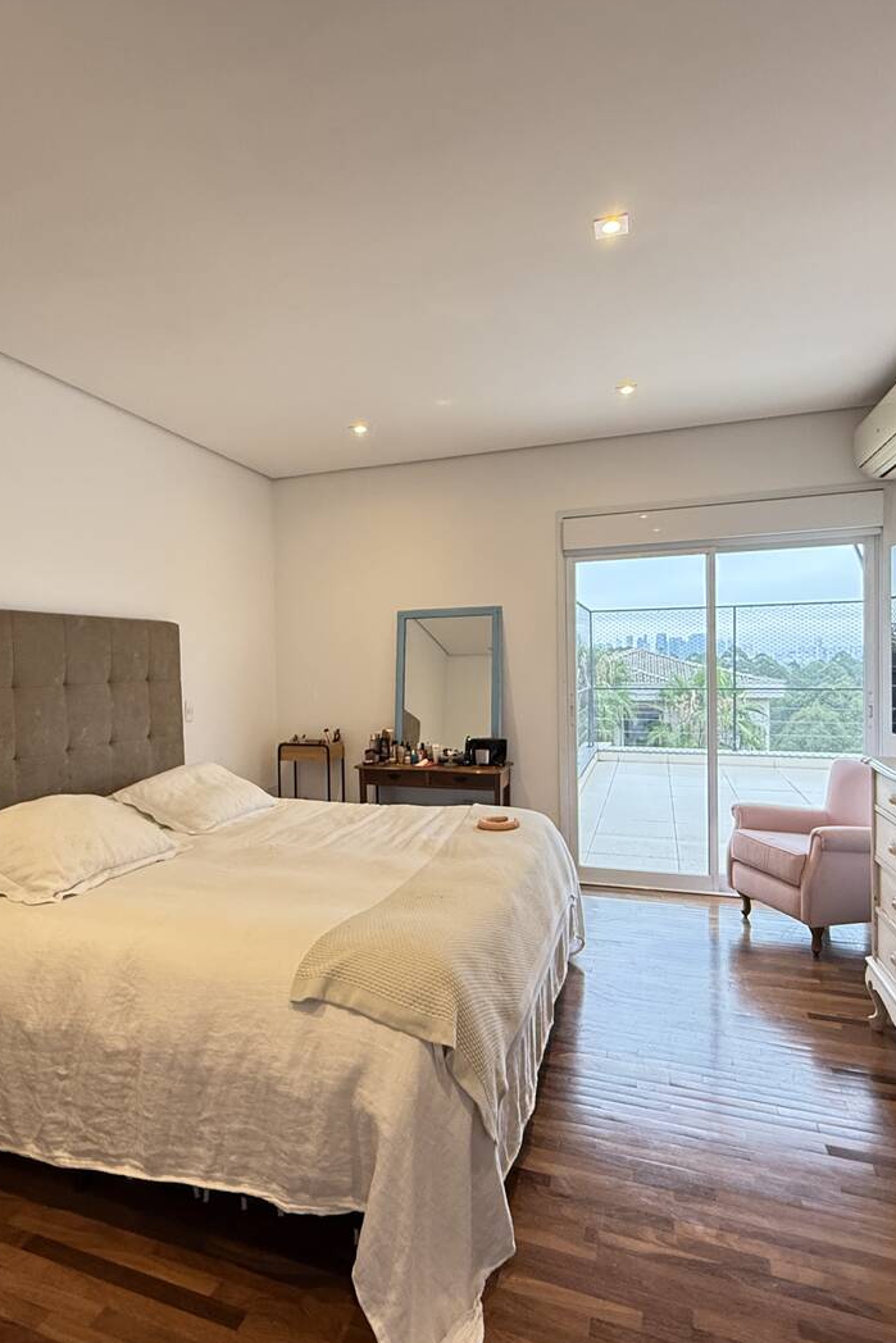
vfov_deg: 84.0
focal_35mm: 20
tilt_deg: -0.8
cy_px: 678
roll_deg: +0.6
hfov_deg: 61.5
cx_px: 370
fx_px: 746
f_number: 2.2
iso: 400
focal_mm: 2.22
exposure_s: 1/82
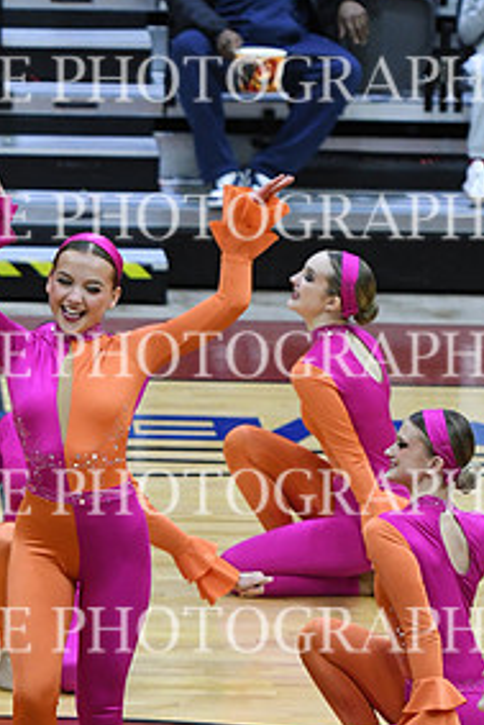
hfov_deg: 3.7
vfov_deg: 5.5
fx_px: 7553
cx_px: 35
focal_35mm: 375
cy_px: 561
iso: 3200
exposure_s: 1/400
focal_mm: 122
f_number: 2.8
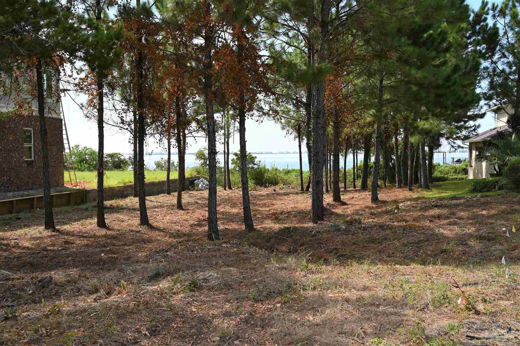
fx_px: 498
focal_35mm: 34
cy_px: 173
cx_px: 260
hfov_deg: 55.1
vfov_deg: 38.3
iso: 100
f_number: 6.3
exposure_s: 1/320
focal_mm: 34.5
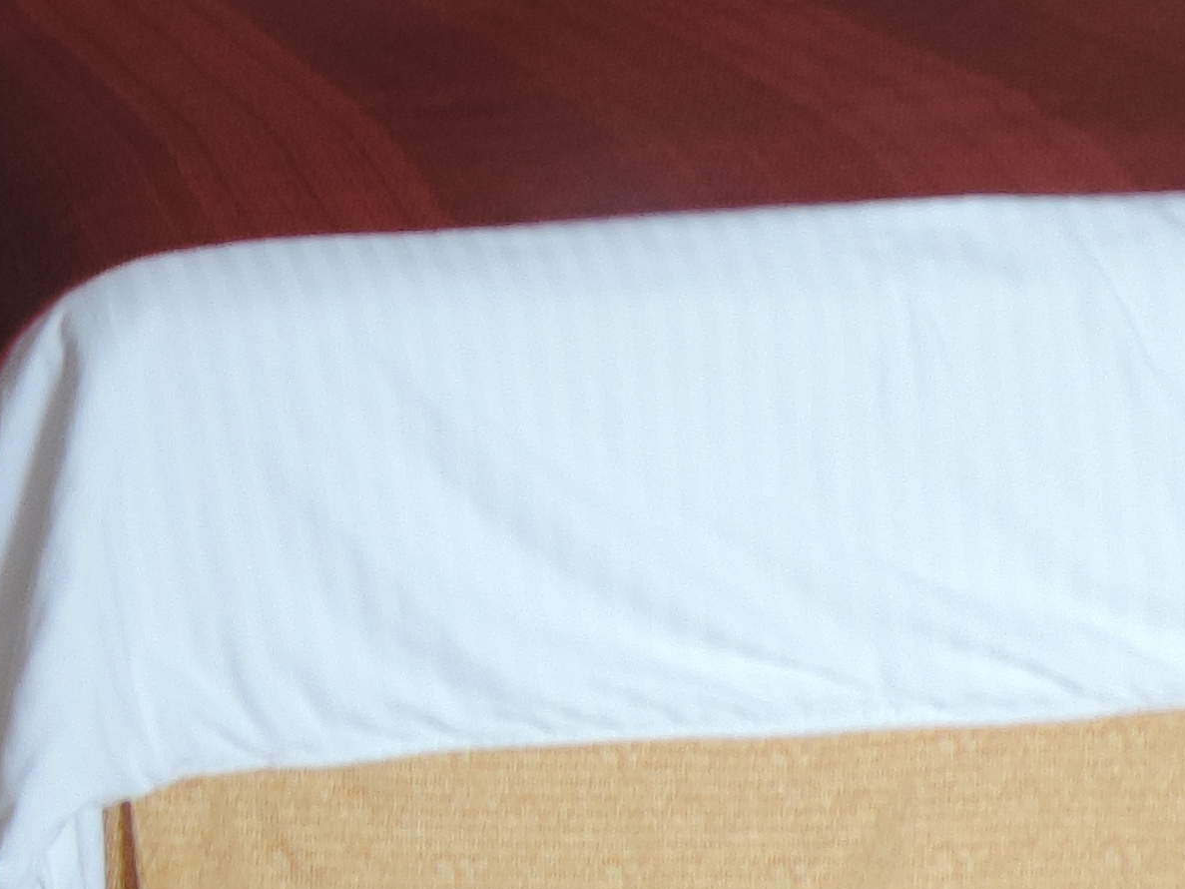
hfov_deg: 17.6
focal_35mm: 99
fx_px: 3389
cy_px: -108
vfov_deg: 14.6
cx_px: -631
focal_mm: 4.3
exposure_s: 1/30
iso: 100
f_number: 3.3
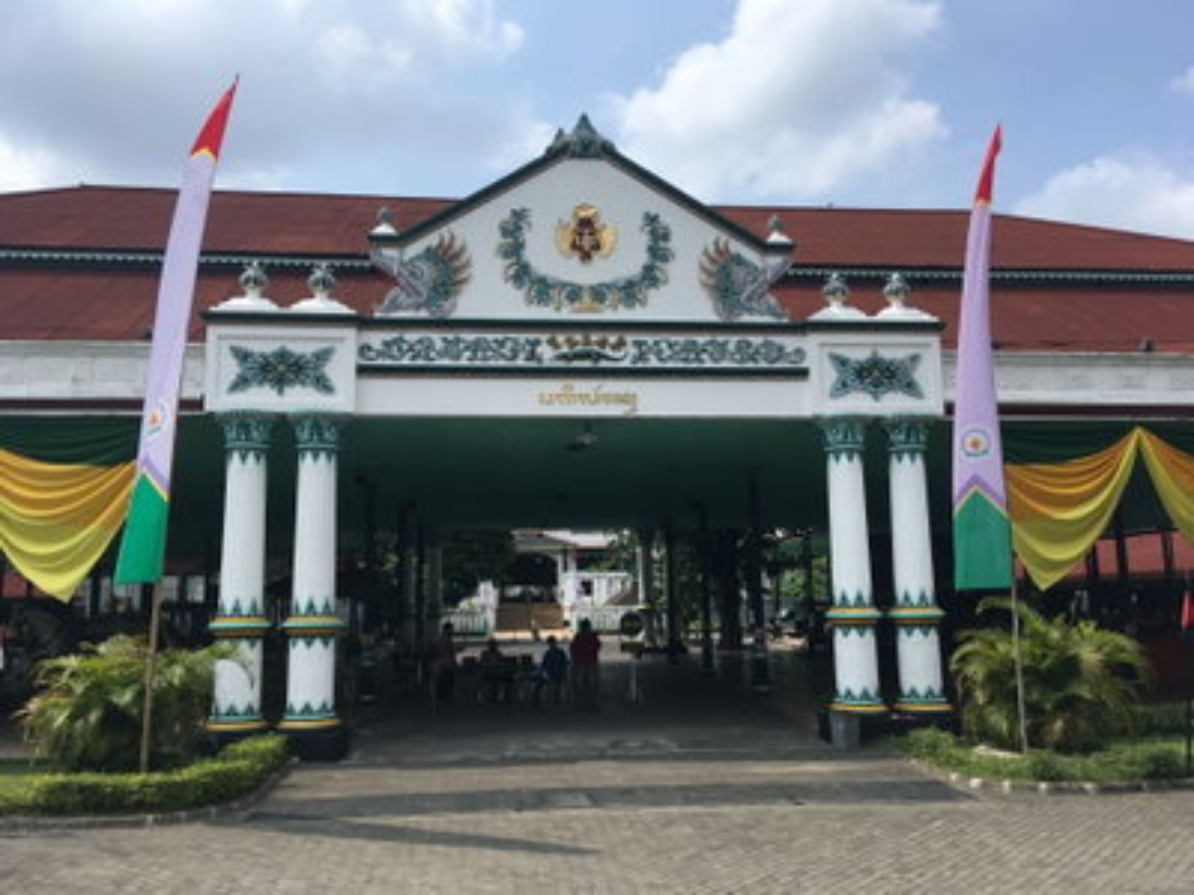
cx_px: 597
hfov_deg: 61.7
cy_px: 448
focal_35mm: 29
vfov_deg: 48.2
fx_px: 1000
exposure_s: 1/2079
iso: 25
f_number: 2.2
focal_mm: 4.15
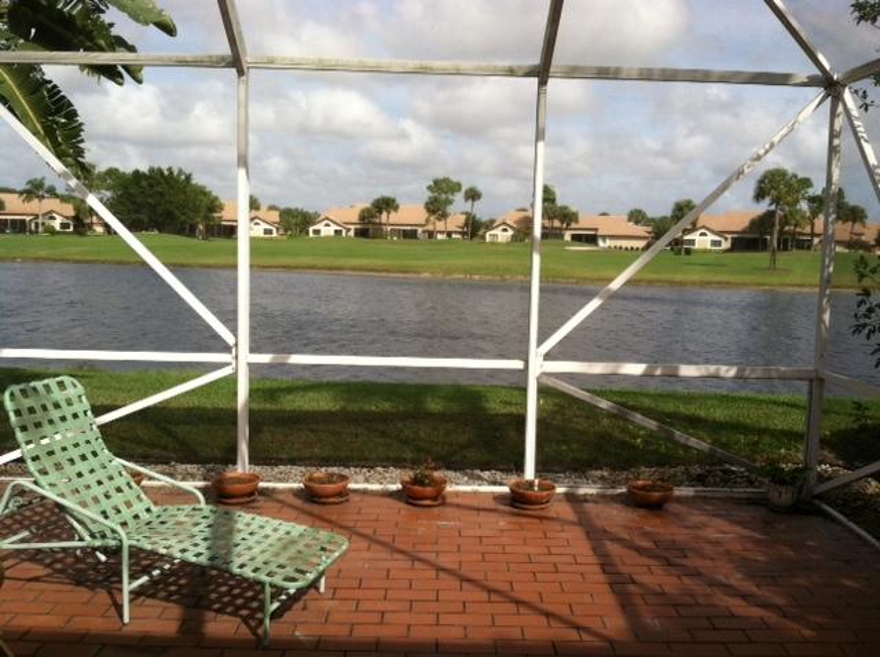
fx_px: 888
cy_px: 328
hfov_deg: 52.7
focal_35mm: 35
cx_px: 440
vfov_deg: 40.6
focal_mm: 3.85
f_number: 2.8
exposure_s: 1/577
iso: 80
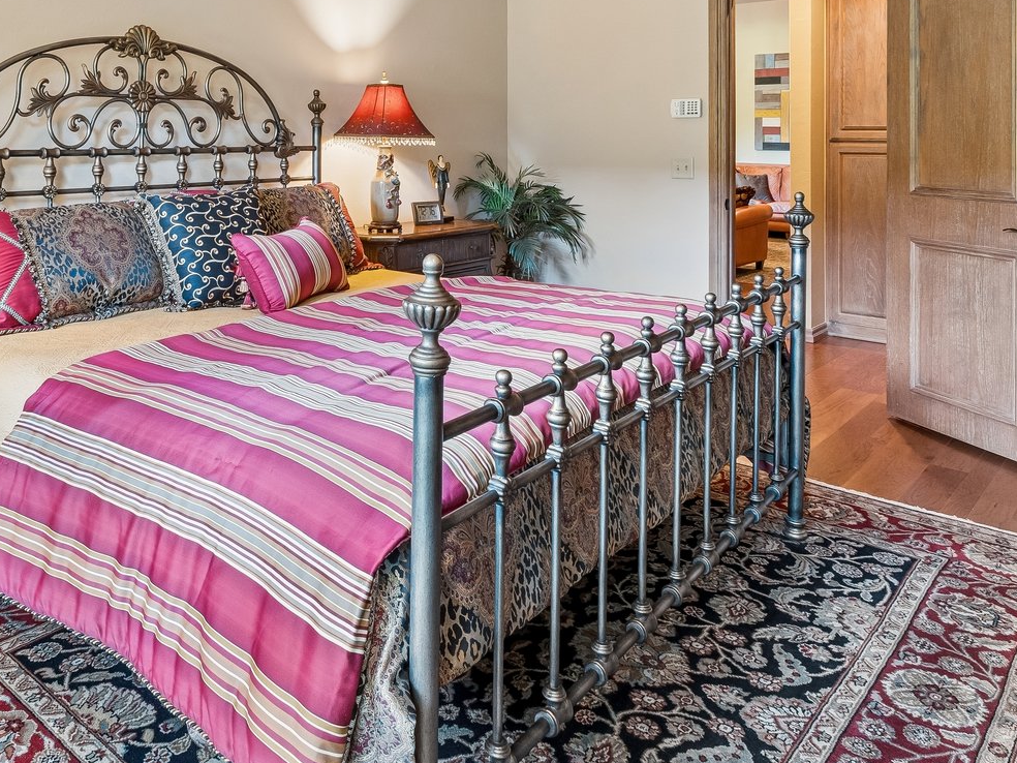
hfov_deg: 58.8
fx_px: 881
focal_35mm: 30
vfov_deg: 44.0
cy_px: 128
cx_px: 349
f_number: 7.1
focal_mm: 10
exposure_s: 1/8
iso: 200
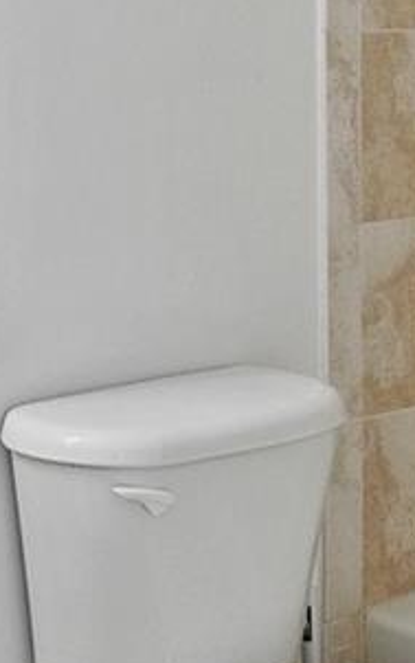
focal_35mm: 81
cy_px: 108
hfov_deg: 15.5
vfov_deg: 25.0
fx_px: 1464
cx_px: -83
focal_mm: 10
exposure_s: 1/15
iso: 500
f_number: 8
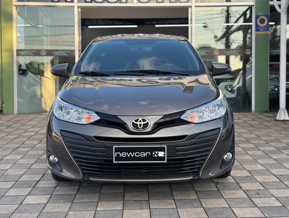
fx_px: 401
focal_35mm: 48
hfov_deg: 39.6
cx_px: 144
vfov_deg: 30.3
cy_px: 109
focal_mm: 6.76
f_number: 1.78
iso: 64
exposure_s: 1/582
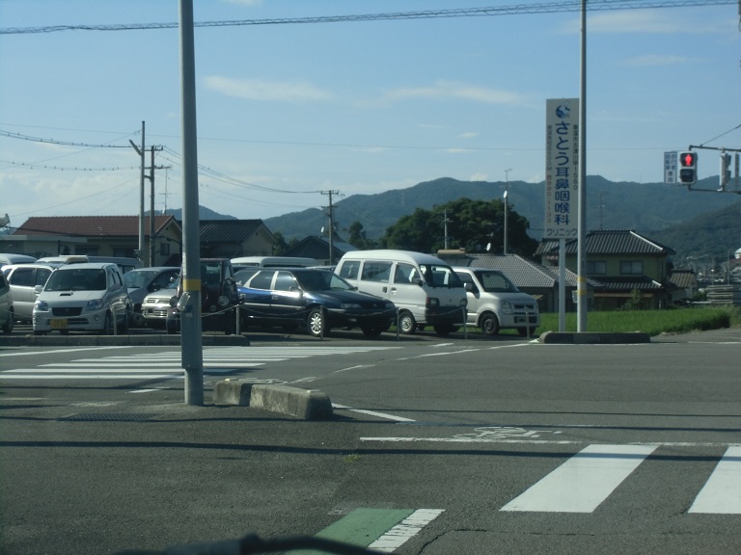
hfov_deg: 25.0
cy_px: 278
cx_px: 370
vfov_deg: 18.9
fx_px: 1670
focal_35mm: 78
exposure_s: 1/320
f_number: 4.9
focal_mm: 13.79
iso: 64
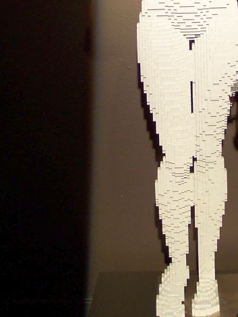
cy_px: 22
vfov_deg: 17.4
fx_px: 1017
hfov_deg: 13.3
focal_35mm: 111
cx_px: 186
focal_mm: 8.5
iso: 80
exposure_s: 1/15
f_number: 3
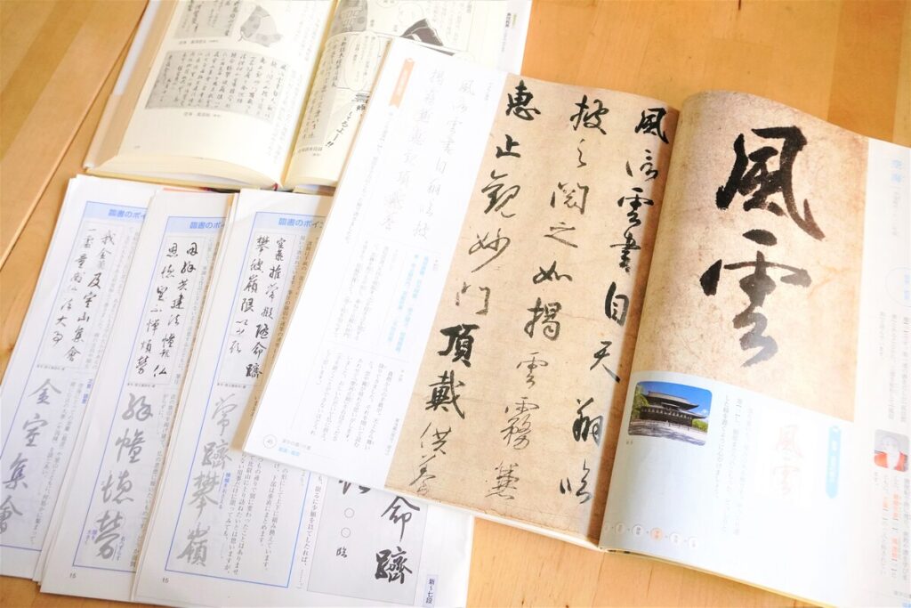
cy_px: 304
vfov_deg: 41.7
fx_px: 797
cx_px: 456
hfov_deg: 59.5
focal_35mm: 32
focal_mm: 21
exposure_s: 1/60
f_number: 6.3
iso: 3200
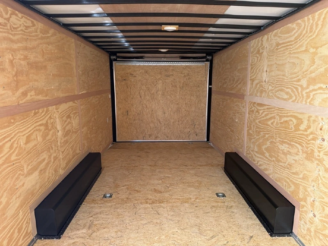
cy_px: 123
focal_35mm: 24
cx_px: 164
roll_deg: -0.5
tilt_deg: -10.8
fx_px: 227
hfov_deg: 71.6
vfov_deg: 56.8
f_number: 1.78
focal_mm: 6.76
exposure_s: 1/119
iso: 200
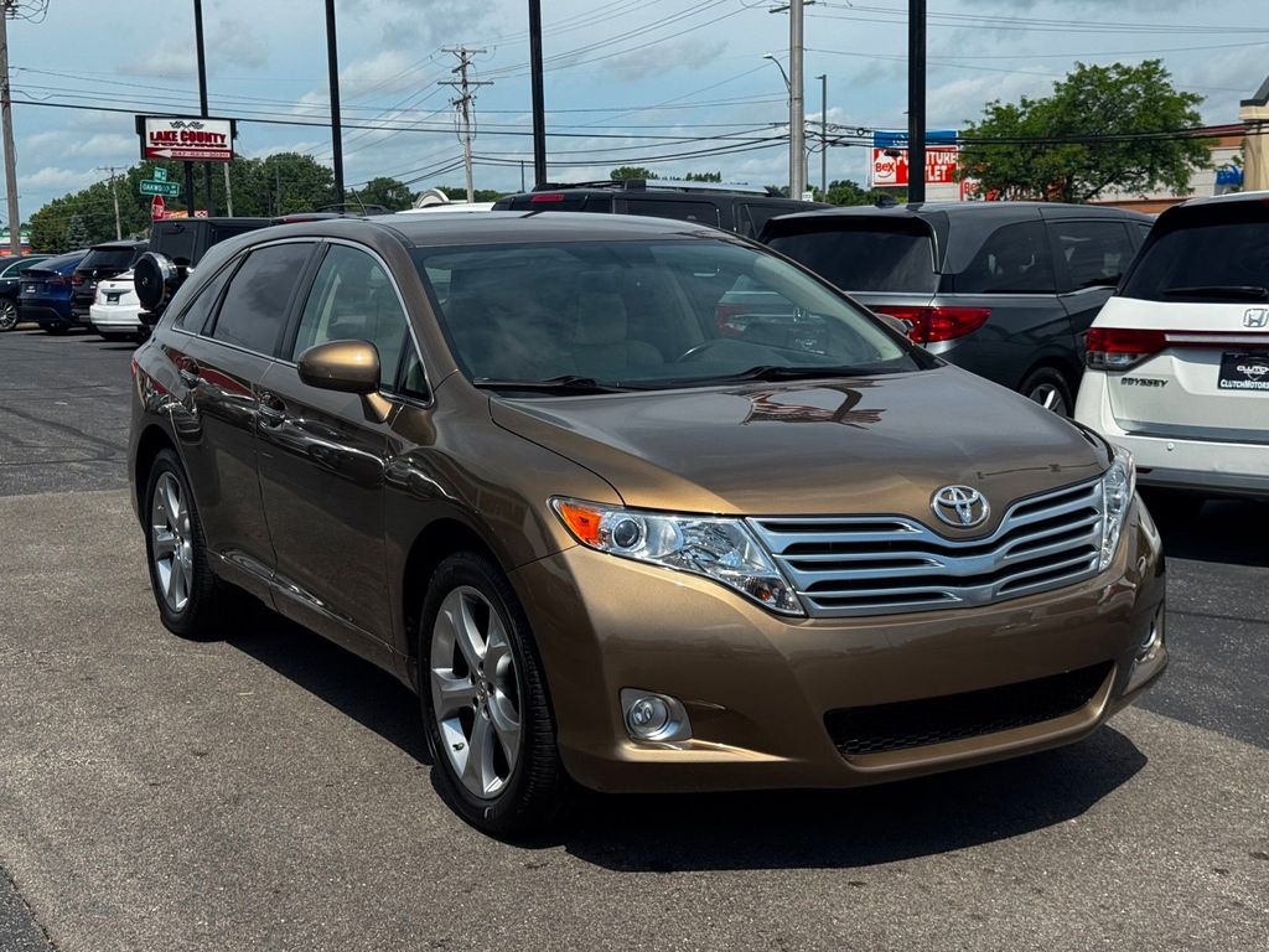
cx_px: 634
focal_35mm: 48
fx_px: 1760
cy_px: 476
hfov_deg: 39.7
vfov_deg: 30.3
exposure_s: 1/4975
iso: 64
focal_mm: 6.76
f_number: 1.78
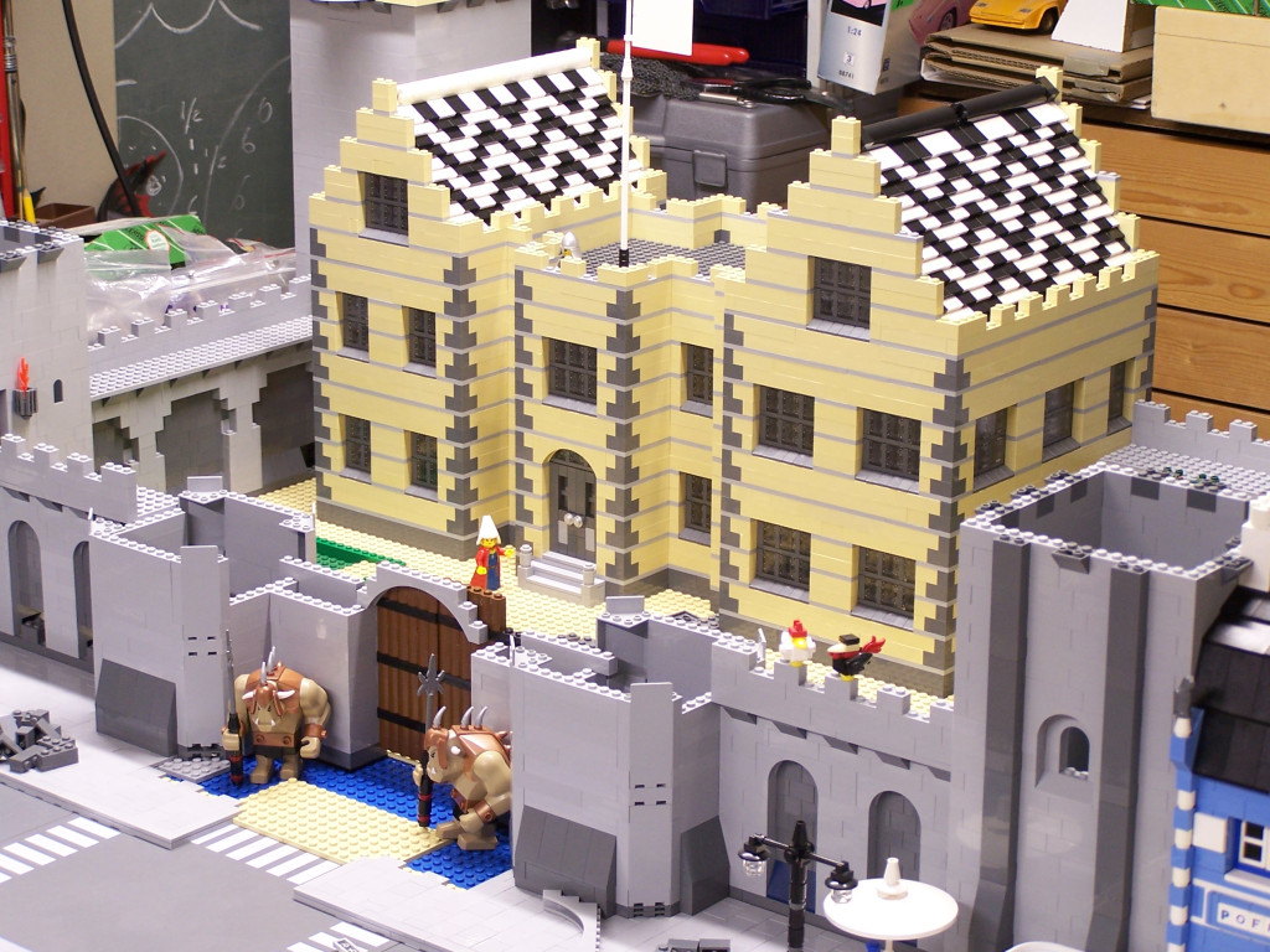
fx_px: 3008
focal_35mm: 82
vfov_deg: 18.0
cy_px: 476
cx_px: 635
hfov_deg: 23.8
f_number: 3.2
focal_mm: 13.7
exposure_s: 1/4
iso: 80
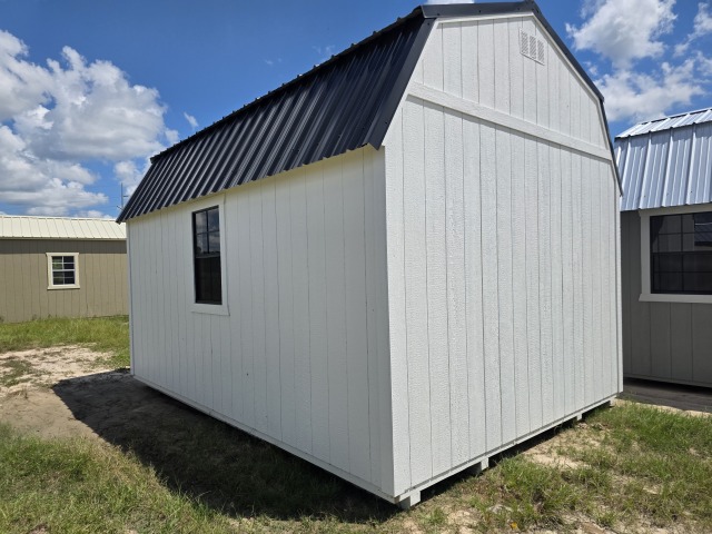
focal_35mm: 23
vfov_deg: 58.9
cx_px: 356
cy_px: 267
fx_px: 473
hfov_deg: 73.9
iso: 50
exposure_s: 1/7944
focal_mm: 6.3
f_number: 1.7
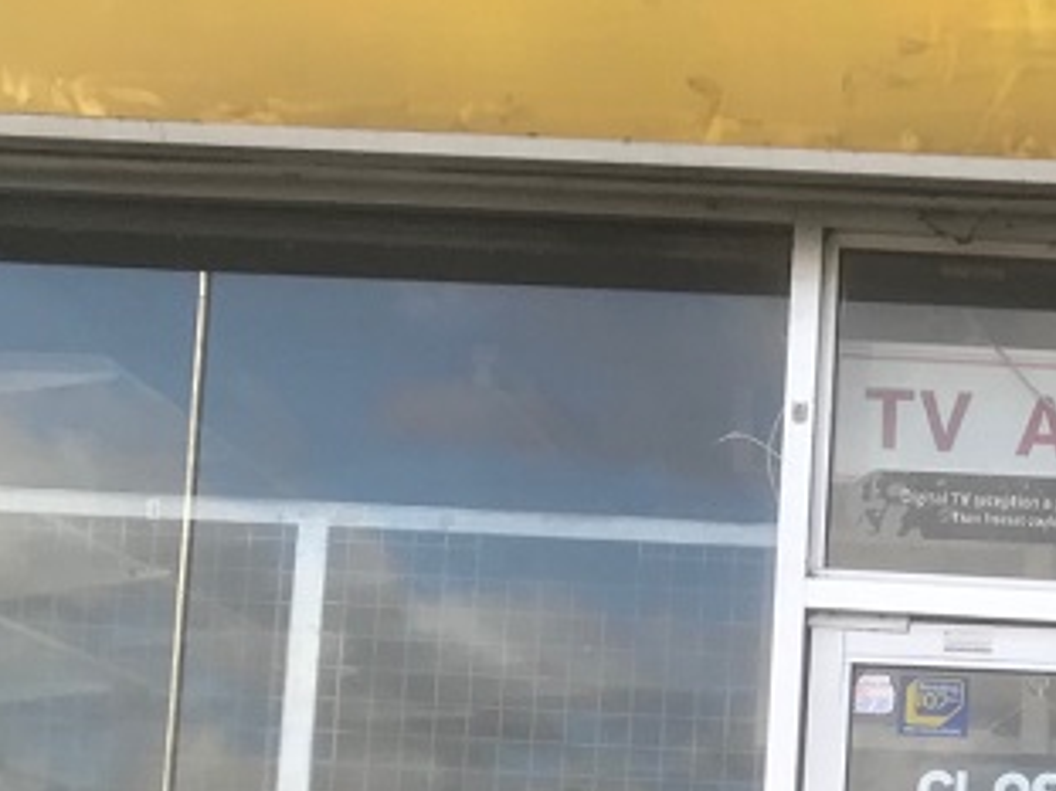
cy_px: 930
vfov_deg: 15.8
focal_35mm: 90
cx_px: 1300
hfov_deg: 20.3
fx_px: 2744
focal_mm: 3.99
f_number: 1.8
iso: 20
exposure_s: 1/363
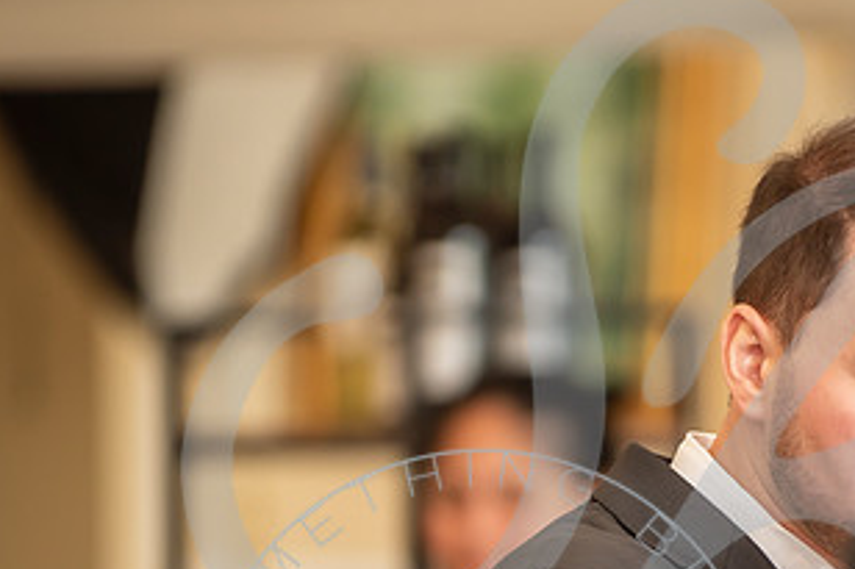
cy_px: 501
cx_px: 622
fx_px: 8949
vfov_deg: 3.6
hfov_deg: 5.5
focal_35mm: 377
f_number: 2.8
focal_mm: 200
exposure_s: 1/250
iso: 250
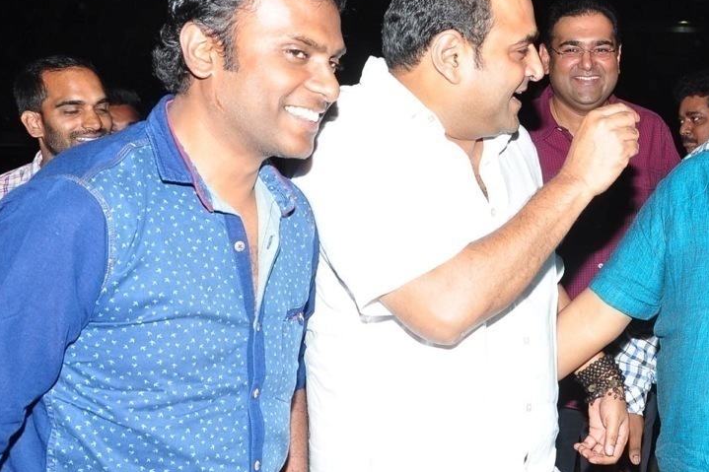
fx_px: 1083
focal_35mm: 55
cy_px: 283
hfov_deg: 35.1
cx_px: 570
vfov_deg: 24.6
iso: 500
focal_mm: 22
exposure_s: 1/125
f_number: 8
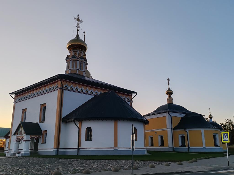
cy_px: 88
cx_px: 117
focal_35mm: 34
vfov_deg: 41.8
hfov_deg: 54.0
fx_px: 230
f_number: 1.9
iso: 100
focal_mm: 6.12
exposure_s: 1/100
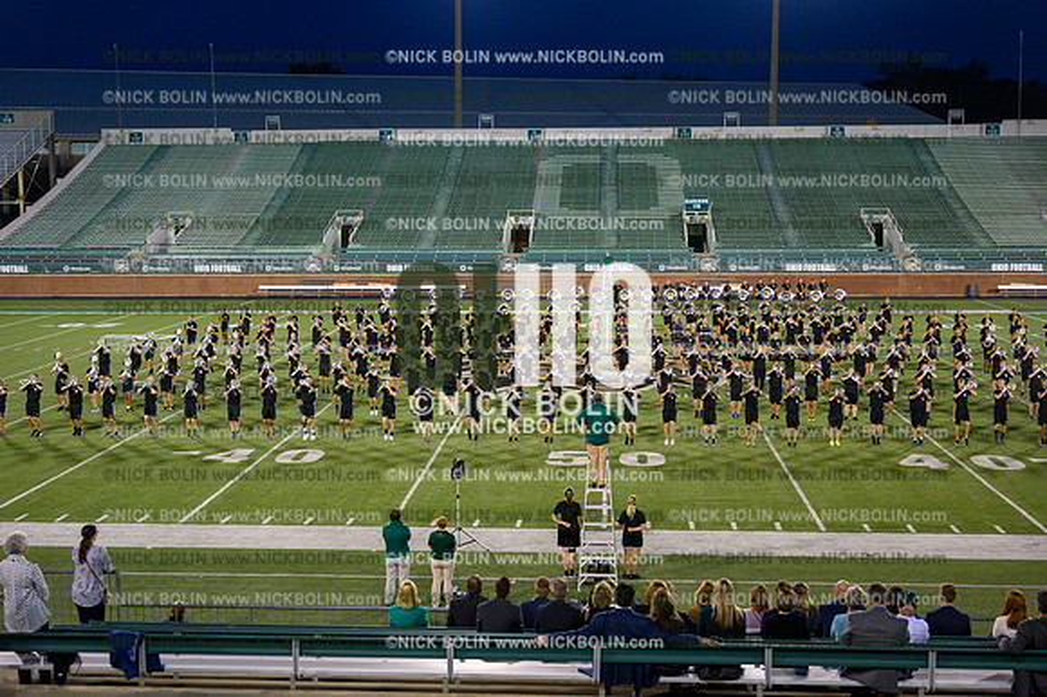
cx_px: 524
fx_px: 1250
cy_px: 348
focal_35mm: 43
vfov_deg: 31.2
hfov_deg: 45.5
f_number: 4
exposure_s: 1/1000
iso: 4000
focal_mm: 43
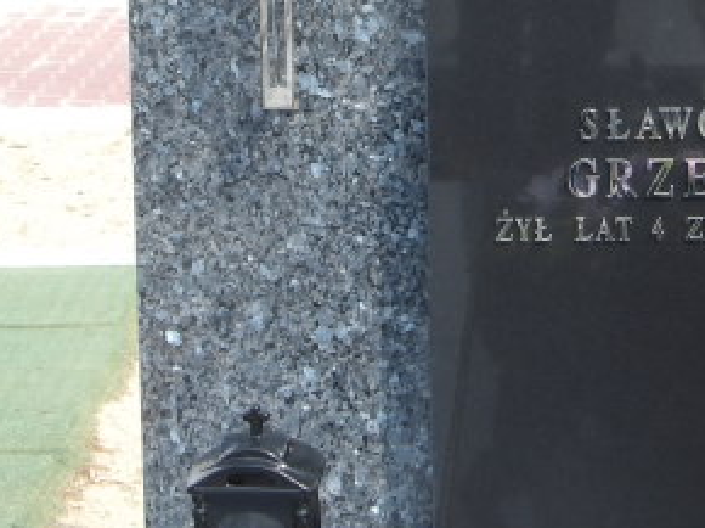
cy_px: 78
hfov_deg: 16.8
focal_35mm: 117
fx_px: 2381
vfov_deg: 12.6
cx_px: 532
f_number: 4.2
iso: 100
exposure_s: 1/265
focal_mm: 9.4
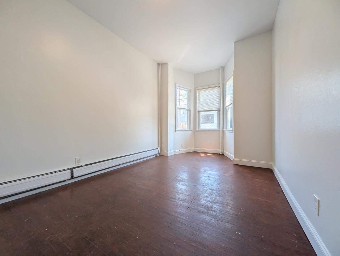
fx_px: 118
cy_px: 128
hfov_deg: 110.5
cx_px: 170
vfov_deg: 94.6
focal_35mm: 12
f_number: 1.7
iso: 47
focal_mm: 2.02
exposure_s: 1/138
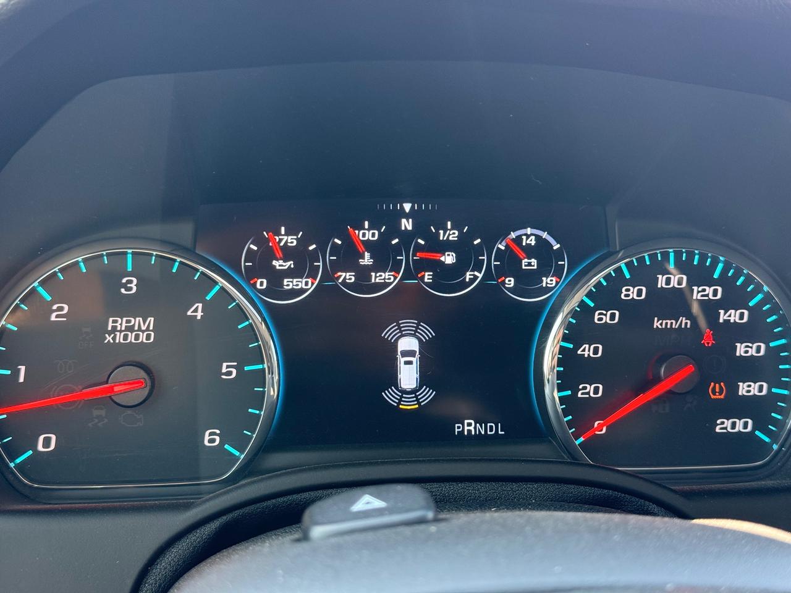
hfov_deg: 39.7
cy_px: 296
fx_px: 1097
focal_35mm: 48
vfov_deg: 30.3
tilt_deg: -15.6
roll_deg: -3.5
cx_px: 396
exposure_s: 1/69
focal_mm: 6.76
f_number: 1.78
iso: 200
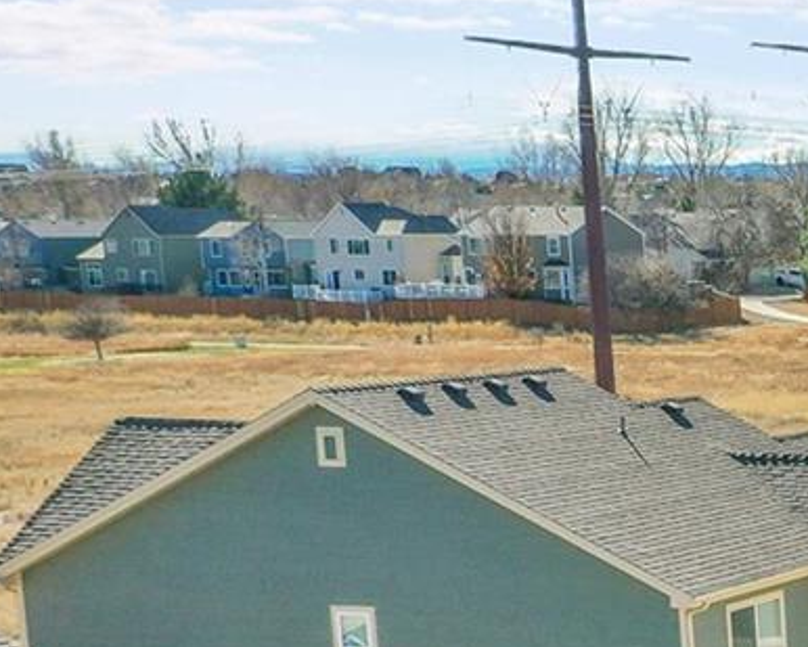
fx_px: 2607
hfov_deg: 14.5
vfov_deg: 13.8
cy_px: 754
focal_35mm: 109
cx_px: 1633
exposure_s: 1/500
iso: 100
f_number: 5.6
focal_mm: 10.26
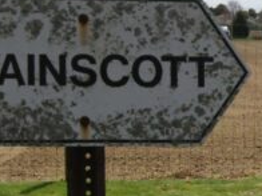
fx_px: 1143
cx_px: 384
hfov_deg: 12.5
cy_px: 166
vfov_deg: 9.8
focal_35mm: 151
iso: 200
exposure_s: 1/250
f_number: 11
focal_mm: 20
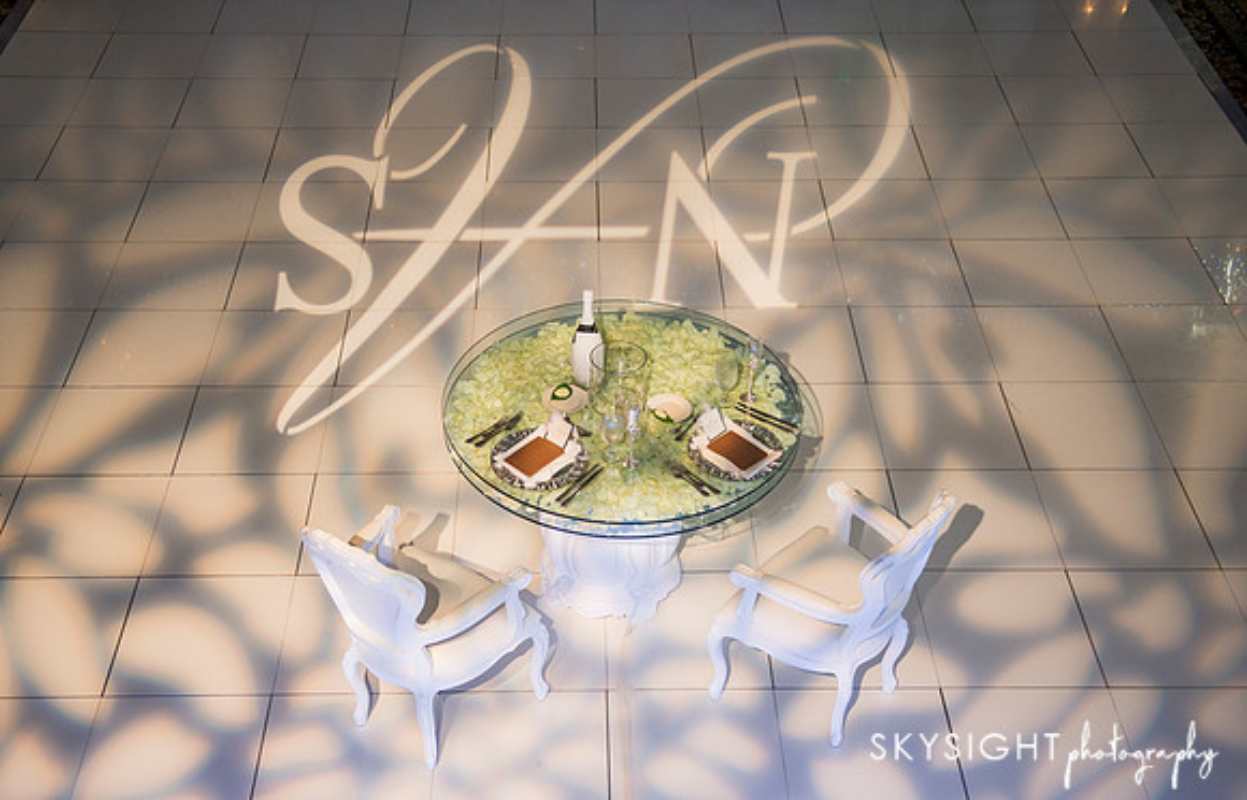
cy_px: 462
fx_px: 1481
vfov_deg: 30.2
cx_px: 597
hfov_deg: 45.7
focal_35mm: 43
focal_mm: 38
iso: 640
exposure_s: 1/250
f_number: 2.8
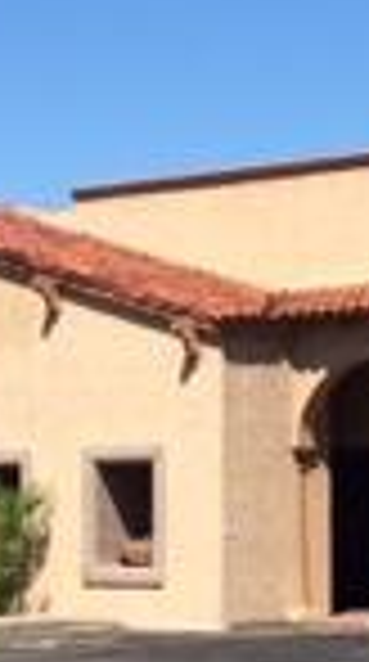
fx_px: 2416
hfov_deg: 8.7
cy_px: 252
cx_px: 364
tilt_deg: +5.9
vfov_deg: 15.6
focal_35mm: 138
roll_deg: +1.0
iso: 32
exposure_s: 1/2415
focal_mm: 4.15
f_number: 2.2
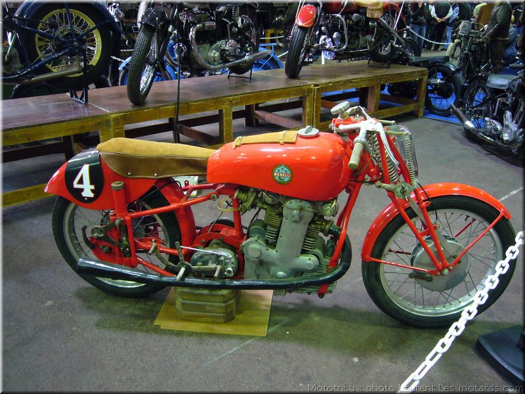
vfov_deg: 46.8
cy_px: 197
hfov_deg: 60.0
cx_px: 262
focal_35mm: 30
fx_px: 455
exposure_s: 1/8
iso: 200
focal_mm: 4.9
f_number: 2.9
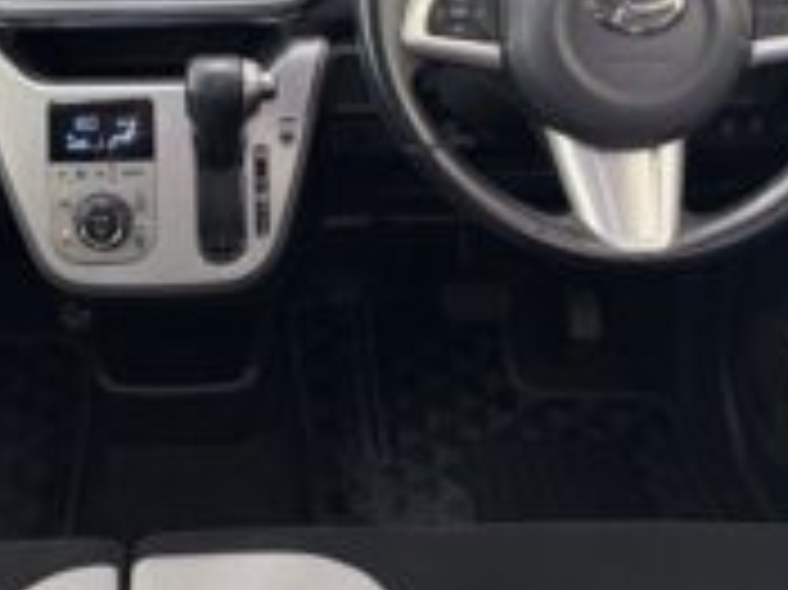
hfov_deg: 36.0
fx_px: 1183
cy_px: 47
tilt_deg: -27.1
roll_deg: +1.8
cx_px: 194
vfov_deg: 26.9
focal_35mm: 52
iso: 100
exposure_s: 1/50
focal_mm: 5.96
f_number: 1.6
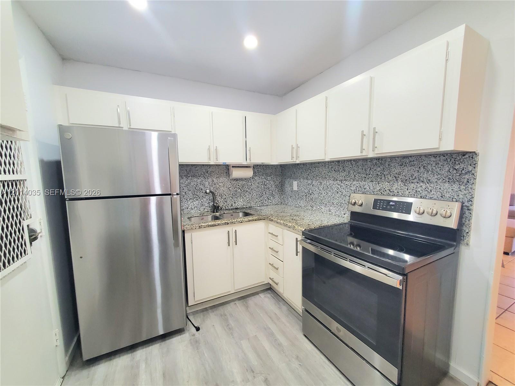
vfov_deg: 89.9
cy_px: 193
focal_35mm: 13
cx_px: 258
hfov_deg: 106.2
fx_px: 193
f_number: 2.2
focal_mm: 1.8
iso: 320
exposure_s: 1/60.2
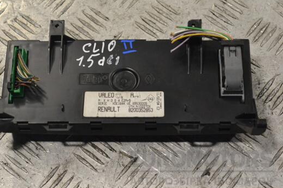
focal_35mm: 96
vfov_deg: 14.3
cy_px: 86
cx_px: 120
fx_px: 751
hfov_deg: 21.3
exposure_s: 1/320
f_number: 9
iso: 3200
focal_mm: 55
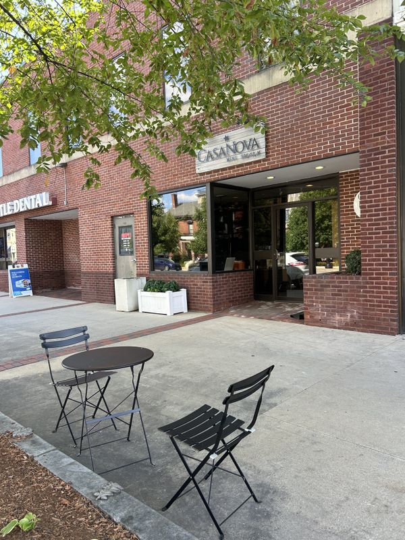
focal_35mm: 26
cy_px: 270
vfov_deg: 67.3
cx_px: 202
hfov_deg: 53.1
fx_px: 406
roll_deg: +2.1
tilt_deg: -1.5
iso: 40
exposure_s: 1/283
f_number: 1.5
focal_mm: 5.7
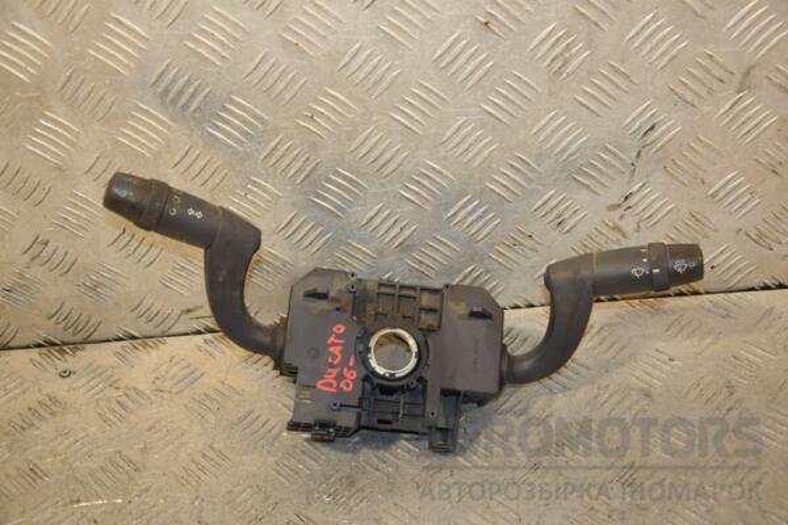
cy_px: 262
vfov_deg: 25.8
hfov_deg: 37.9
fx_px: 1149
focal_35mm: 52
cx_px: 394
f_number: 5
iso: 800
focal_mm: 35
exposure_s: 1/160
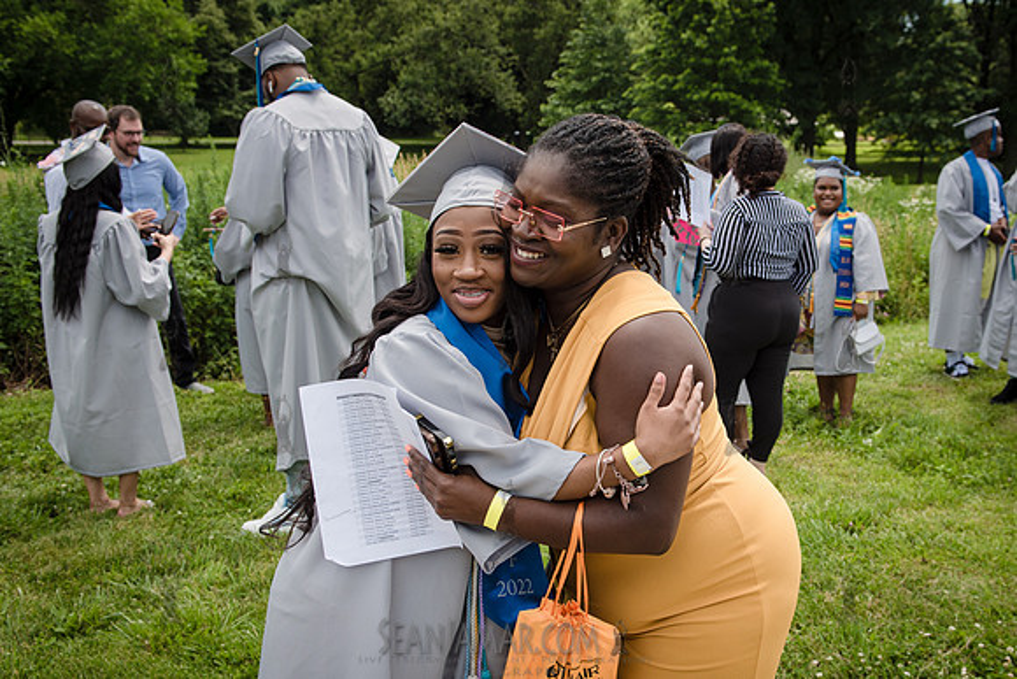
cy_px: 364
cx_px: 606
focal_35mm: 39
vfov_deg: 33.9
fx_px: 1113
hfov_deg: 48.8
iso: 200
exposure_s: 1/800
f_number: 5.6
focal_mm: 31
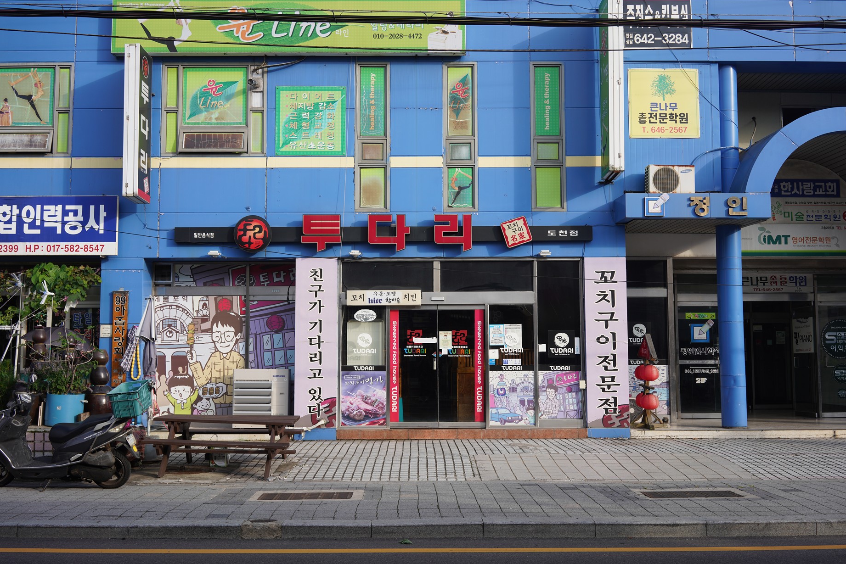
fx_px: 893
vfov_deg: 35.1
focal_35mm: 38
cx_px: 430
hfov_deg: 50.7
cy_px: 276
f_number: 8
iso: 100
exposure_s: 1/100
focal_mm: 35
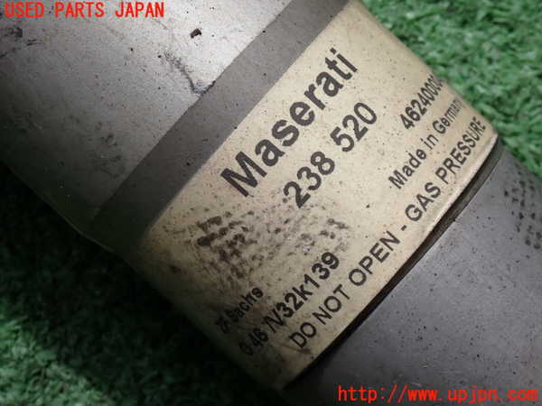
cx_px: 271
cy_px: 203
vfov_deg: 14.8
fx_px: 1566
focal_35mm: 100
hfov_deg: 19.6
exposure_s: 1/320
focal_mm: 18
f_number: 6.3
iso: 100
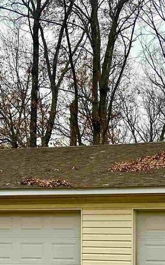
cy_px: 251
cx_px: 120
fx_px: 561
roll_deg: +0.5
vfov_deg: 25.4
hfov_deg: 16.7
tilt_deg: -1.7
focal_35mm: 78
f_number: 1.5
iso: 50
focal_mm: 5.7
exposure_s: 1/365
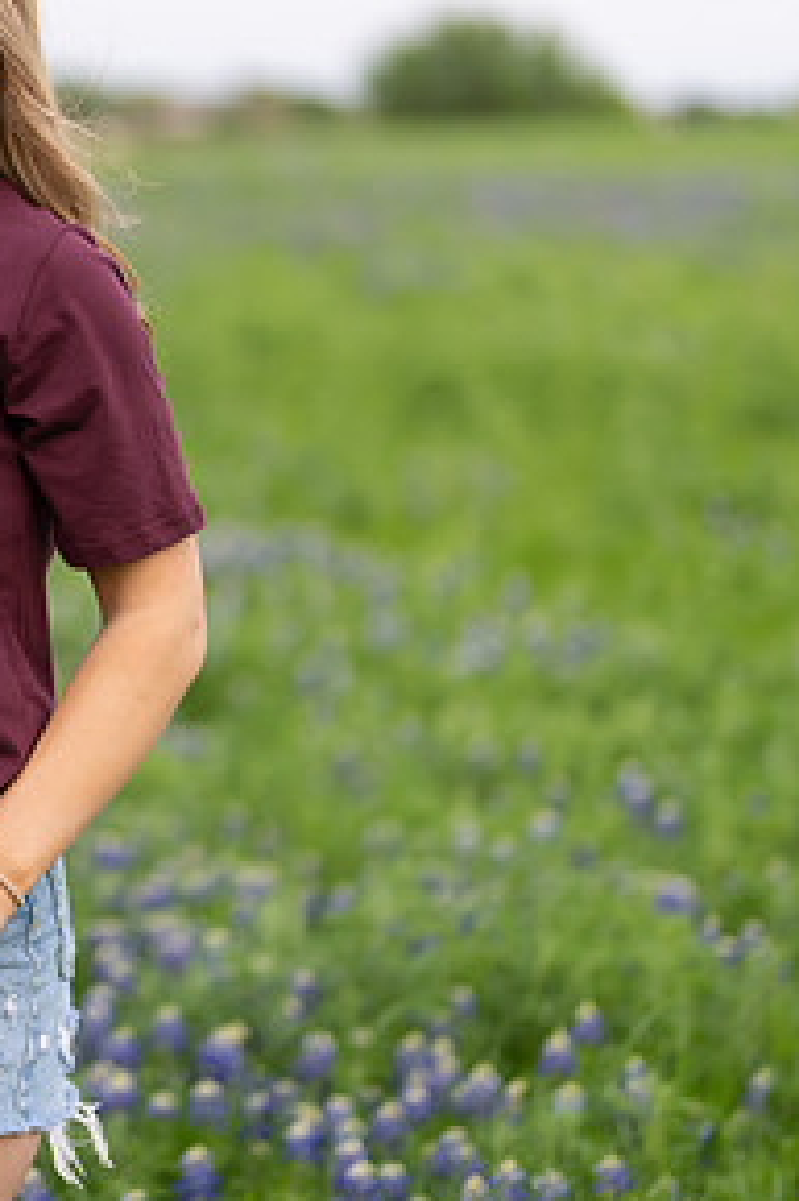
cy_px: 470
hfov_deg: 13.3
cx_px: -149
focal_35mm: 100
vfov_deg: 20.4
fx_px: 3333
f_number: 1.2
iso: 250
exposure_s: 1/800
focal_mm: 50
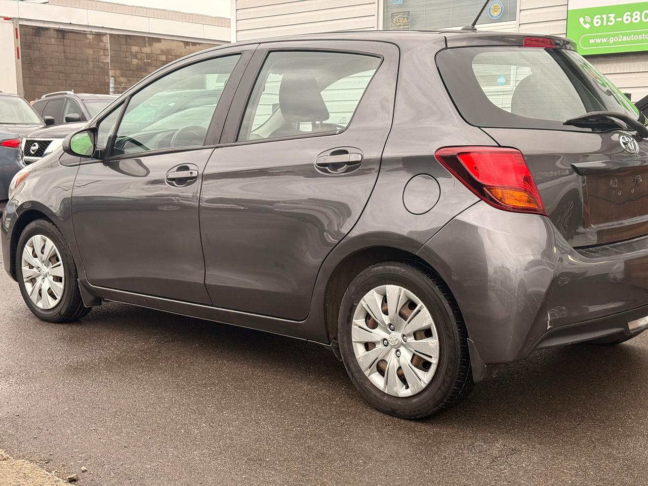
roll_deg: +0.4
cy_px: 243
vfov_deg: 30.3
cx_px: 324
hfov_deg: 39.7
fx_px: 899
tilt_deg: -7.0
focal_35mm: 48
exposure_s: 1/216
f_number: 1.78
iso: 64
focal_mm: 6.76
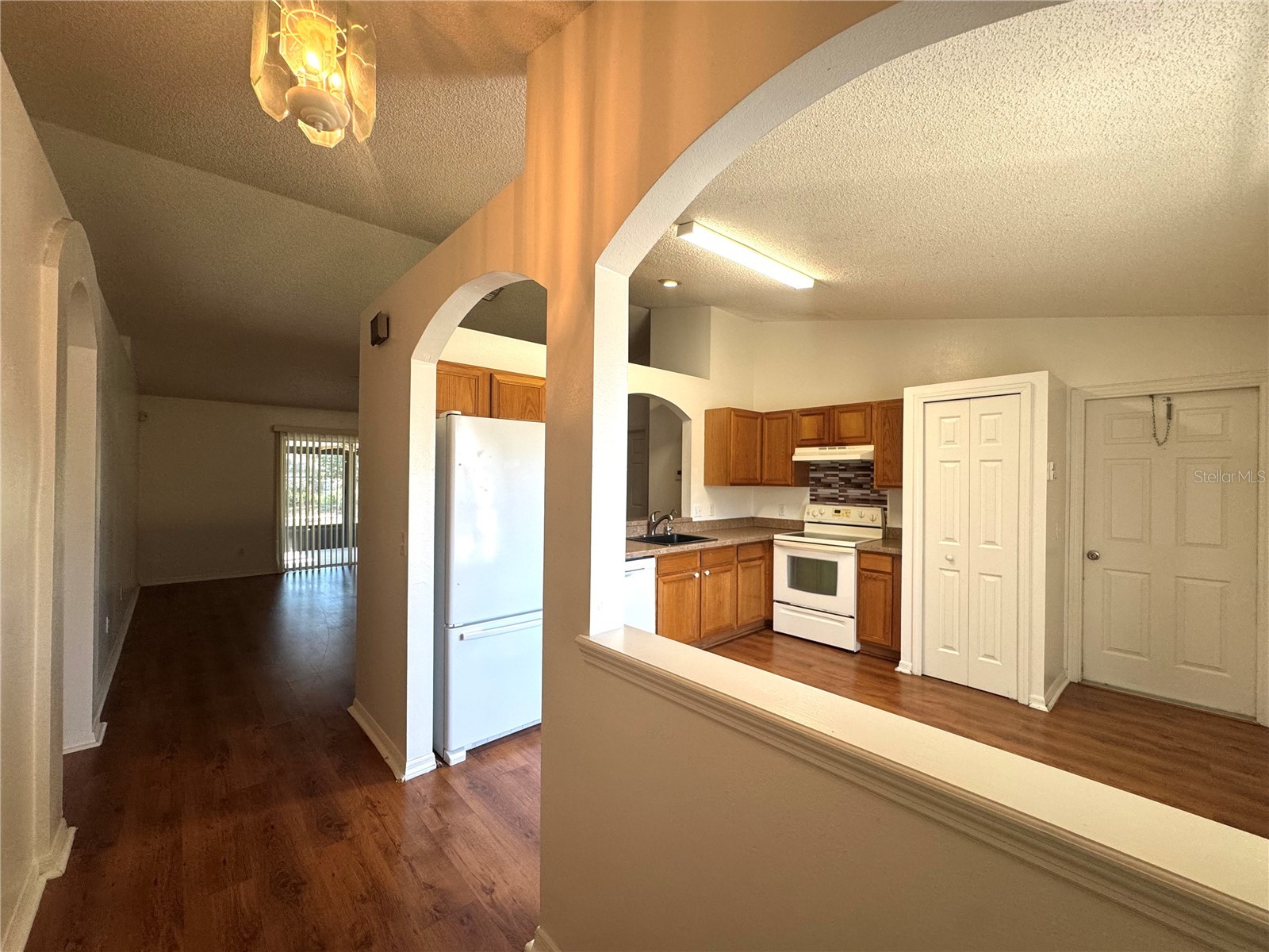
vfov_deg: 85.7
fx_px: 513
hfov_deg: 102.1
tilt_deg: -0.3
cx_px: 634
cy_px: 476
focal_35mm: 14
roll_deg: -0.6
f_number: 2.2
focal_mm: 2.22
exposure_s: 1/120
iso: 160
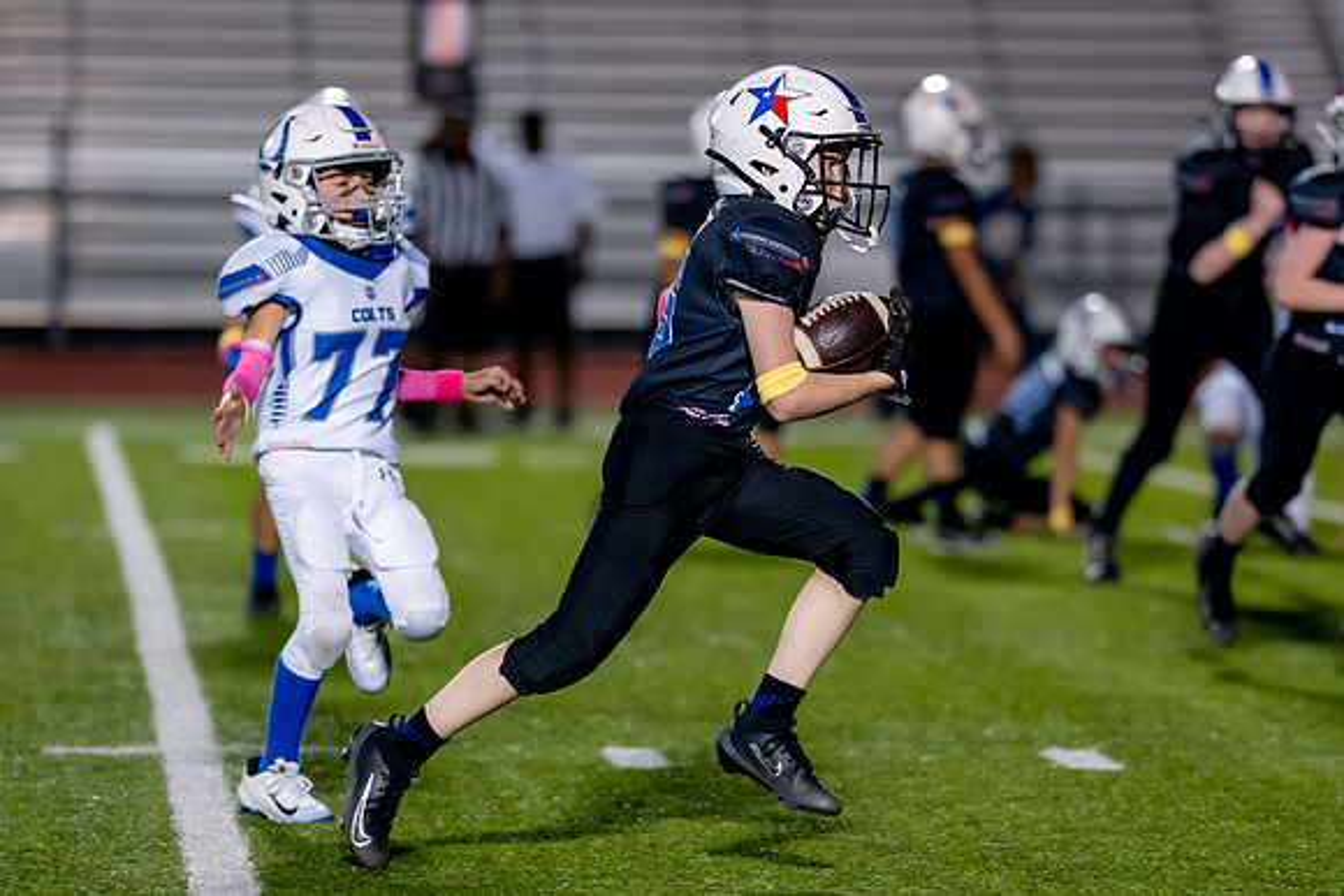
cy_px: 520
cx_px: 740
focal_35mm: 254
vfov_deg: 5.4
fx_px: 9502
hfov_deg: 8.1
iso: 2000
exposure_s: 1/1000
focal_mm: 135
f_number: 2
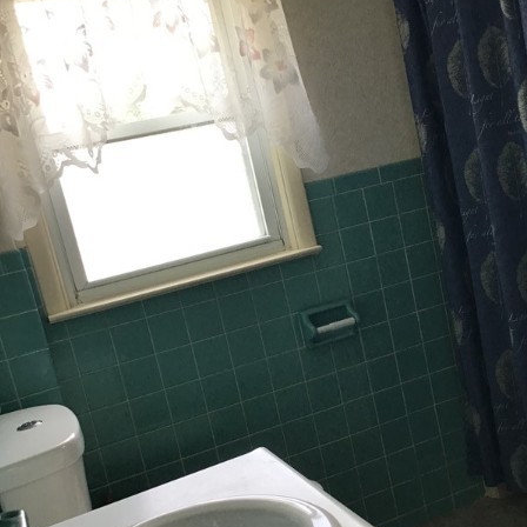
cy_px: 309
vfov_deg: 36.0
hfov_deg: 36.0
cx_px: 301
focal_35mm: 47
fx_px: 810
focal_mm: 3.3
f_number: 2.4
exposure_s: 1/40
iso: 25
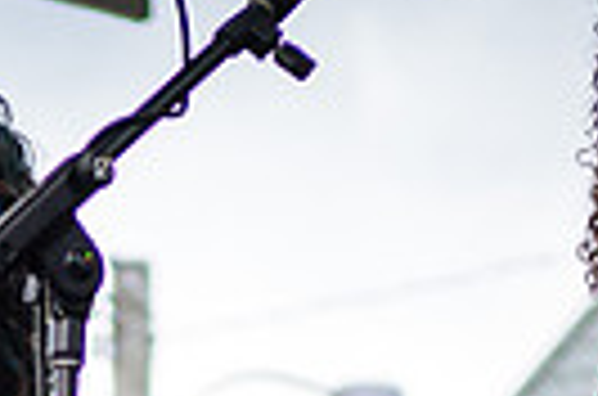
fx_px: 5966
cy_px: 686
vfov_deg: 3.8
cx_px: -117
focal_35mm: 360
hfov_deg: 5.7
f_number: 2.8
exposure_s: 1/250
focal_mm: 55
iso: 100
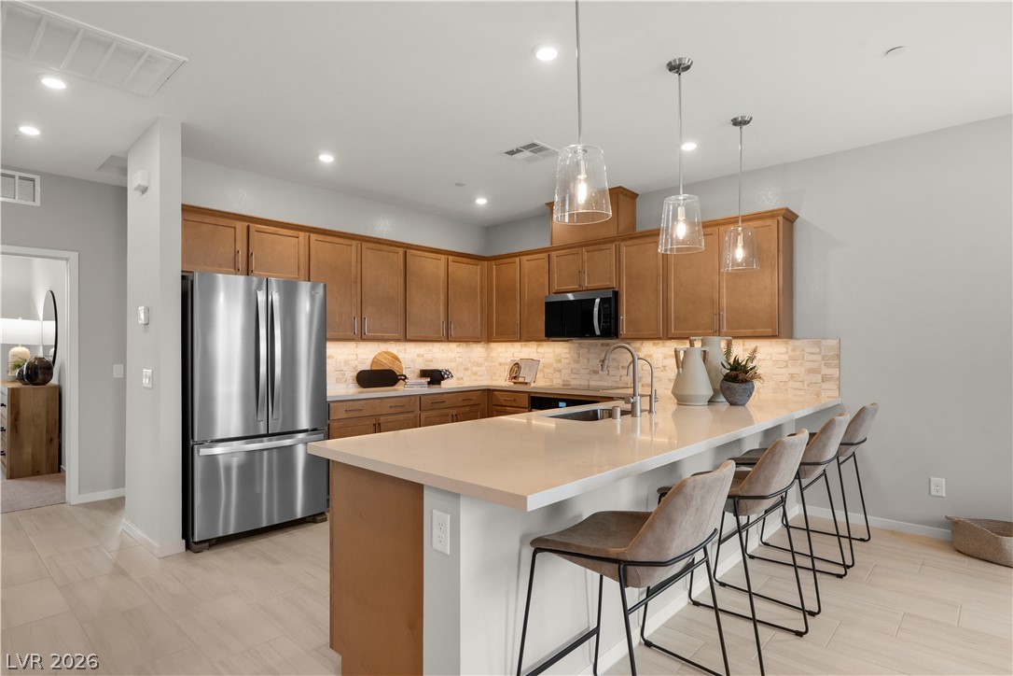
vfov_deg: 64.6
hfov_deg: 86.9
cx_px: 506
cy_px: 338
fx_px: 535
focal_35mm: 19
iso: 200
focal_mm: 19
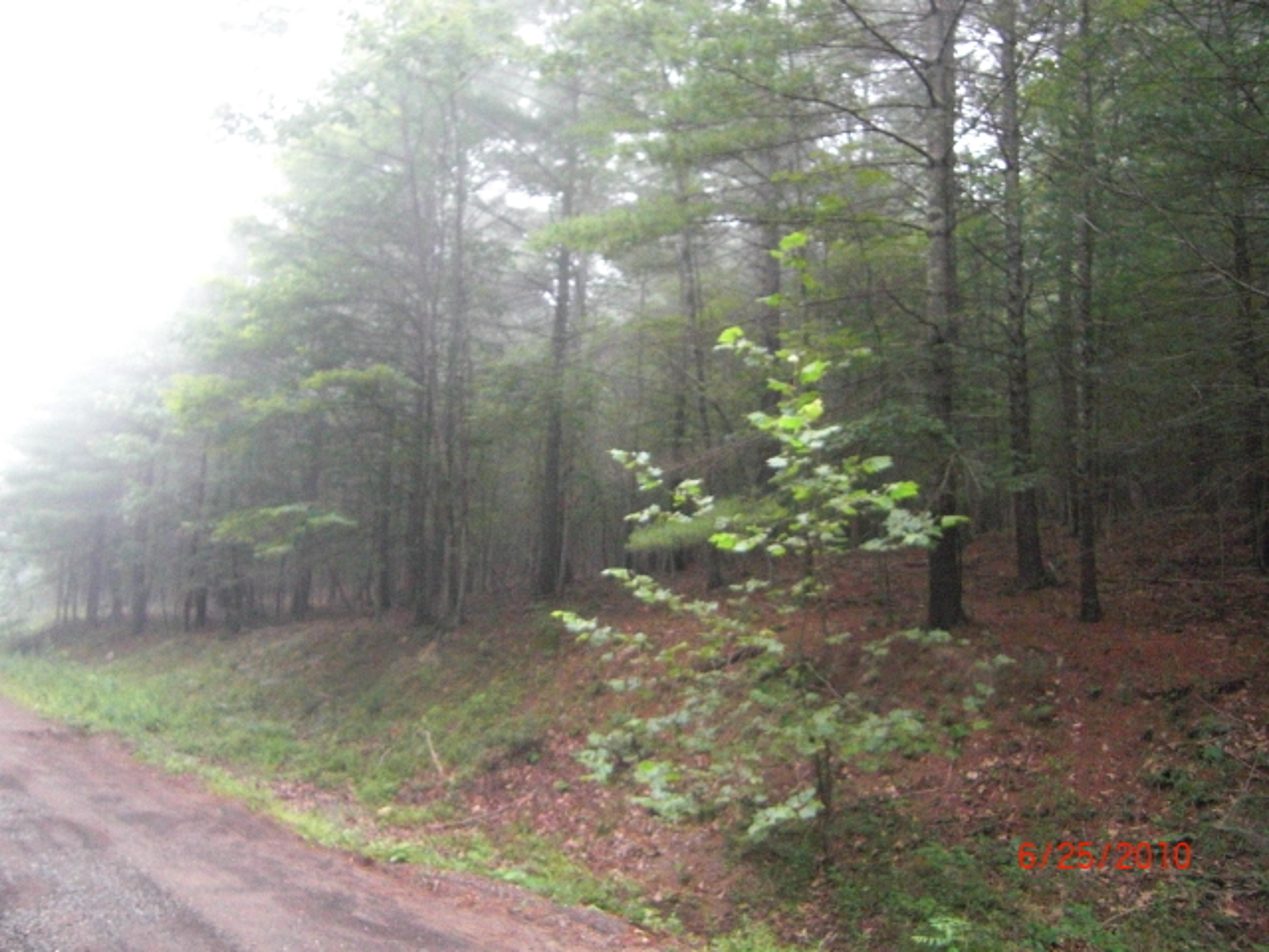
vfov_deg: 49.7
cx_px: 634
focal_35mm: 28
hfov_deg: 63.4
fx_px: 1026
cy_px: 476
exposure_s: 1/80
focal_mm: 4.9
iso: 800
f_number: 2.6
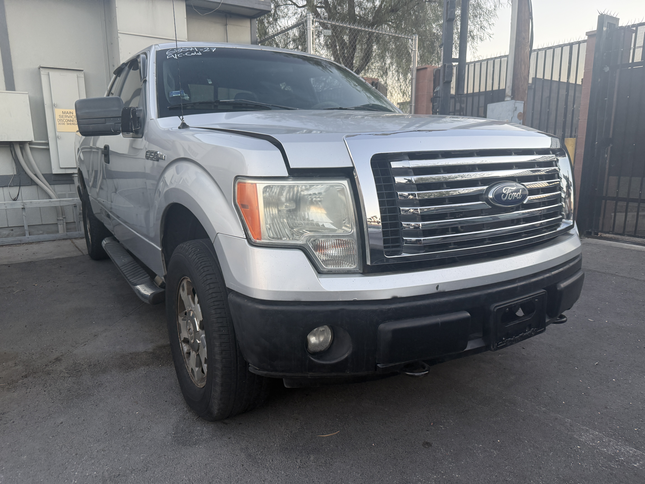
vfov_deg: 56.8
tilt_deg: -10.9
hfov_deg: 71.6
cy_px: 242
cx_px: 322
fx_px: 447
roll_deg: +0.0
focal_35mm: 24
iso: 160
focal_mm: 6.76
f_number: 1.78
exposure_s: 1/121
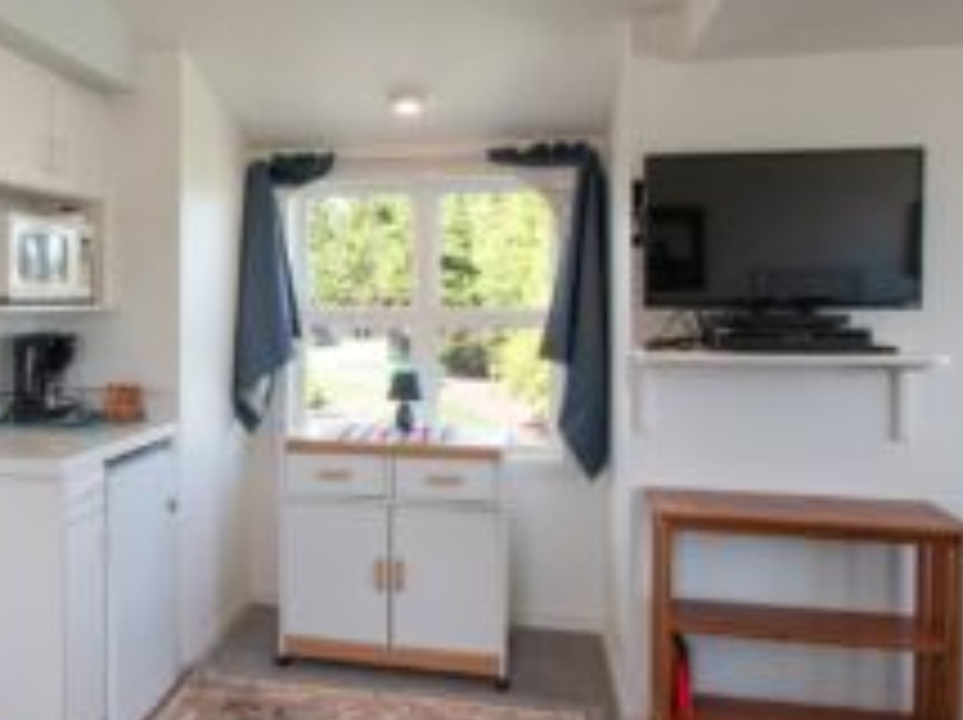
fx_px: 750
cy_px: 299
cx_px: 266
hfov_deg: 62.4
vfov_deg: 51.0
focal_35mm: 27
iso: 900
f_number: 13
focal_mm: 10
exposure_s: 1/60
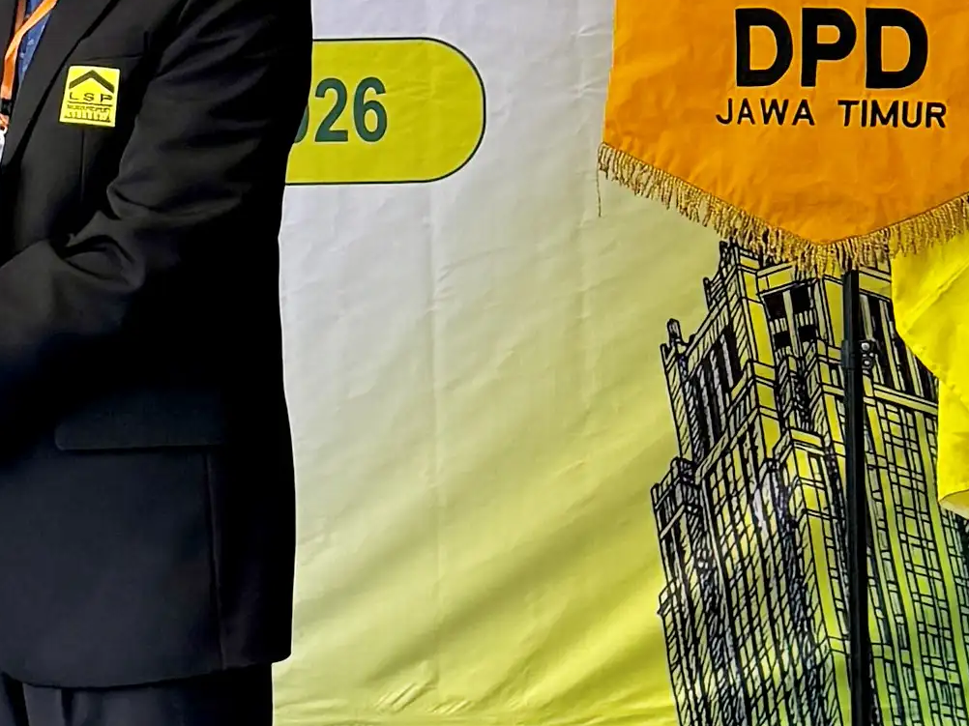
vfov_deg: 19.3
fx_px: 2015
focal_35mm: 72
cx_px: -326
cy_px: -146
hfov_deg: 23.5
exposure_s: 1/121
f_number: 1.78
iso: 100
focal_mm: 6.76
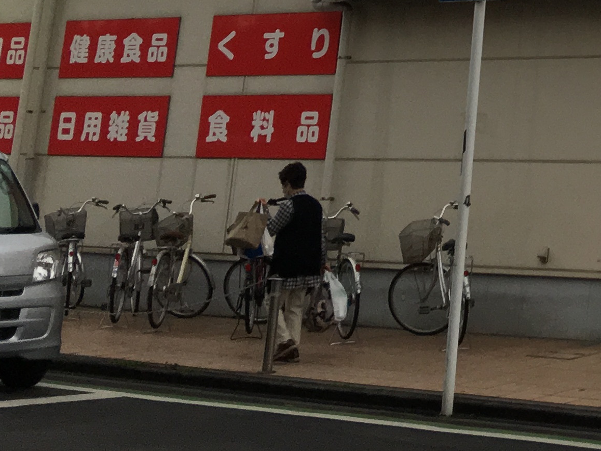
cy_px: -290
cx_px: 934
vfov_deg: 13.5
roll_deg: -1.7
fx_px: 1753
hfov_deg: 17.3
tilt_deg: +15.8
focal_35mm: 101
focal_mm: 4.15
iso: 40
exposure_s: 1/120
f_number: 2.2
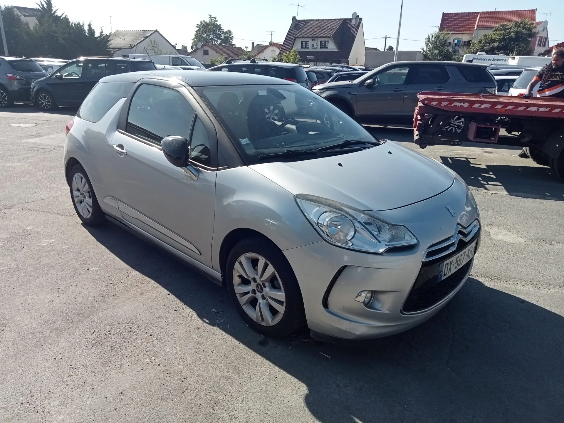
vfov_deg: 49.7
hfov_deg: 63.4
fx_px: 456
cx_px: 282
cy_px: 212
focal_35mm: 28
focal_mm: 3.46
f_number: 2.2
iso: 101
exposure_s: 1/881
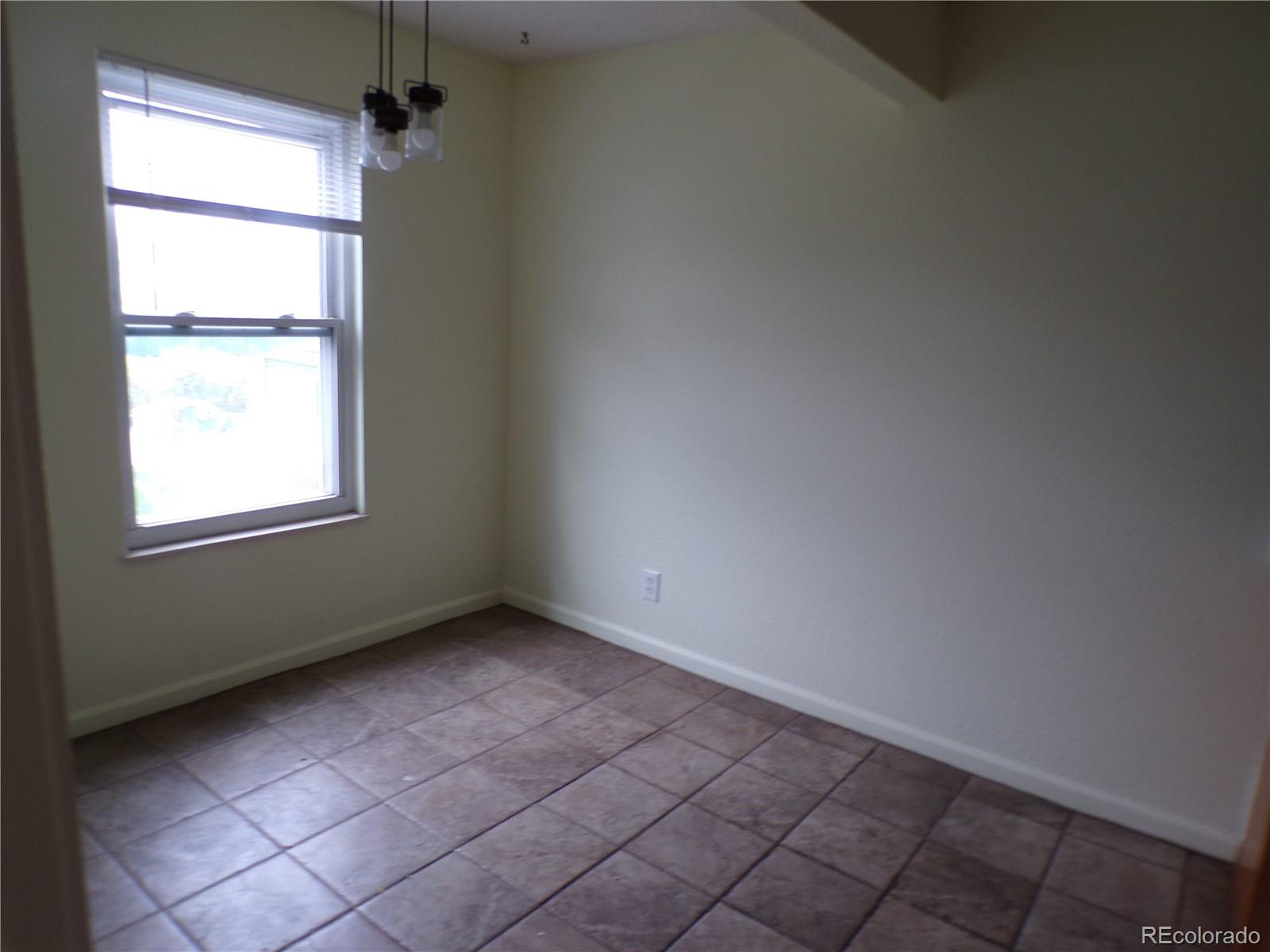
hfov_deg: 71.6
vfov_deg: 56.8
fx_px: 881
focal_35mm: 24
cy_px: 476
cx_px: 635
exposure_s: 1/34
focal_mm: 4.3
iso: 113
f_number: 3
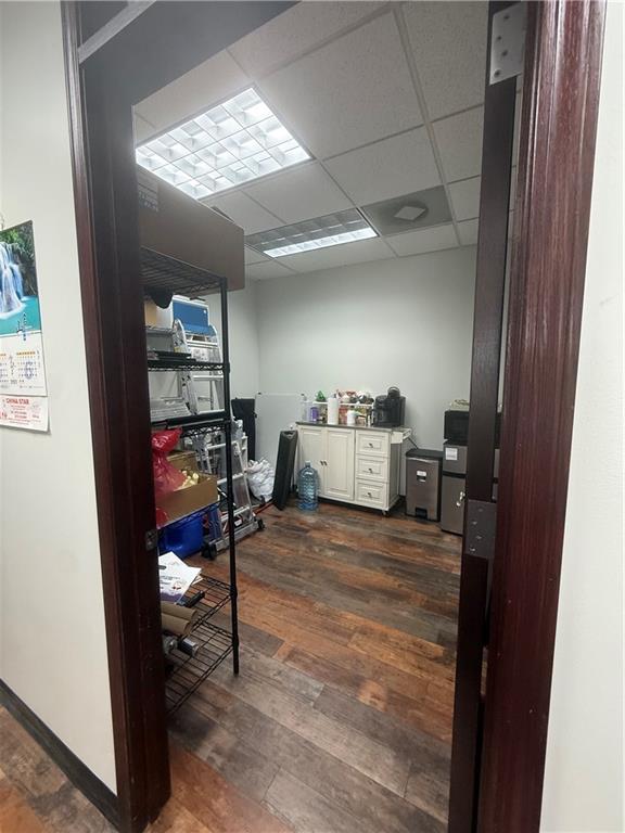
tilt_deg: -5.9
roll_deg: +0.4
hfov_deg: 85.7
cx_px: 312
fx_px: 337
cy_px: 416
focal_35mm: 14
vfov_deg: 102.1
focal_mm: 2.22
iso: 250
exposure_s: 1/60
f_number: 2.2
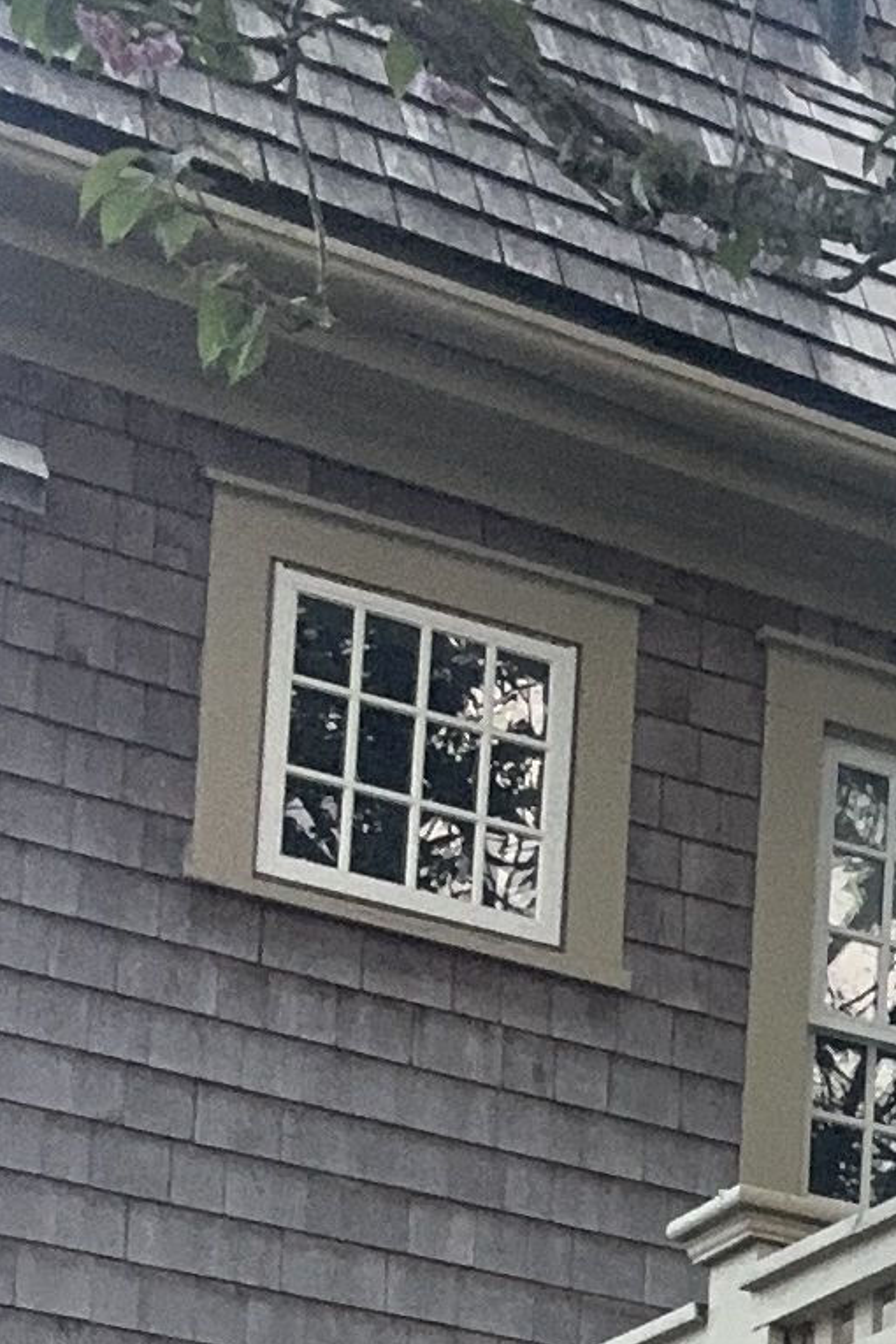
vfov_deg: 15.1
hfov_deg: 10.0
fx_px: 4704
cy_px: 2010
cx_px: 1878
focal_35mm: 126
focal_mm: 2.69
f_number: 1.9
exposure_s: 1/121
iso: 64
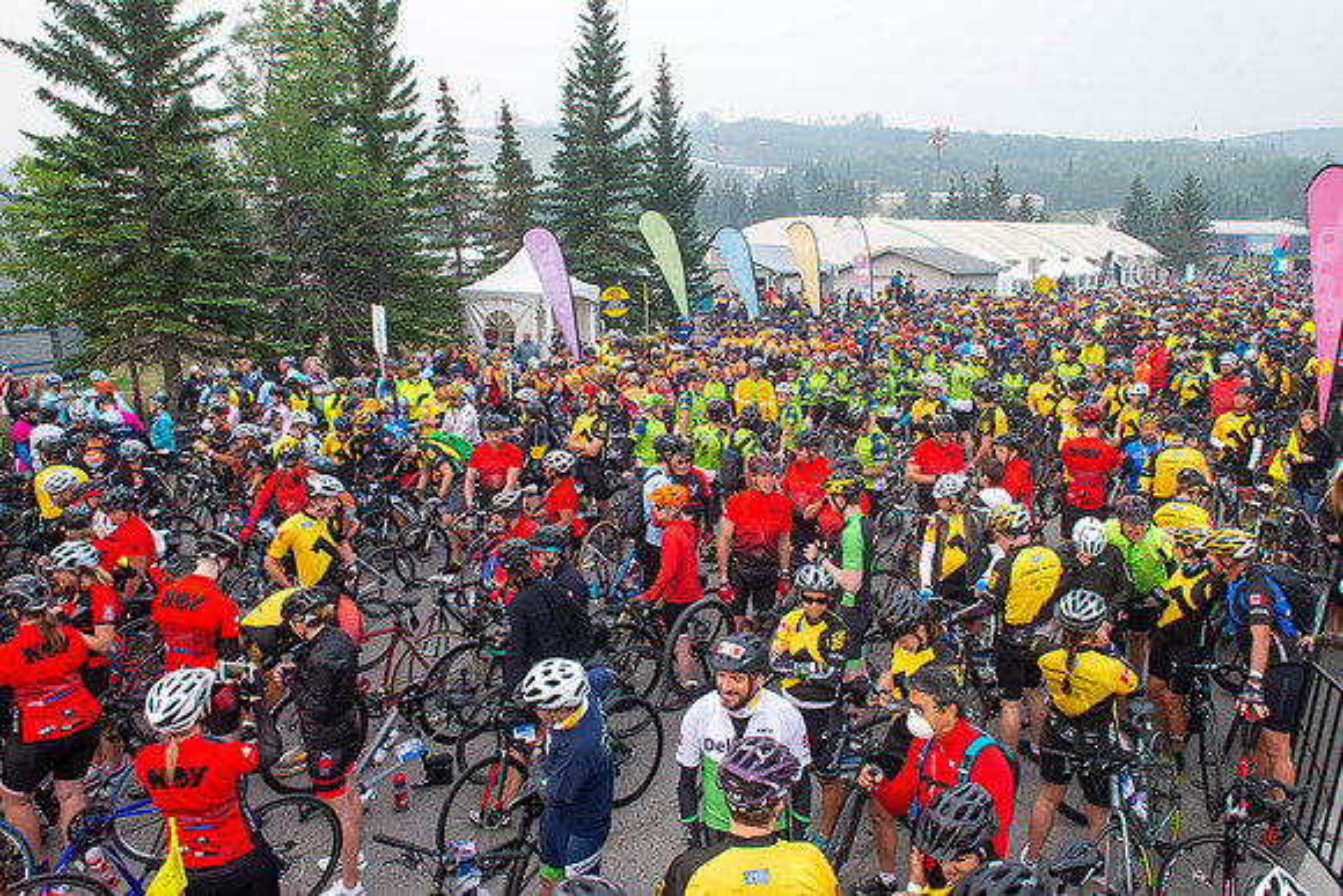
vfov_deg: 52.3
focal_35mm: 24
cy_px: 448
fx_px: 912
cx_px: 672
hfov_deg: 72.7
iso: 1000
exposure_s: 1/100
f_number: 9
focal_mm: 24
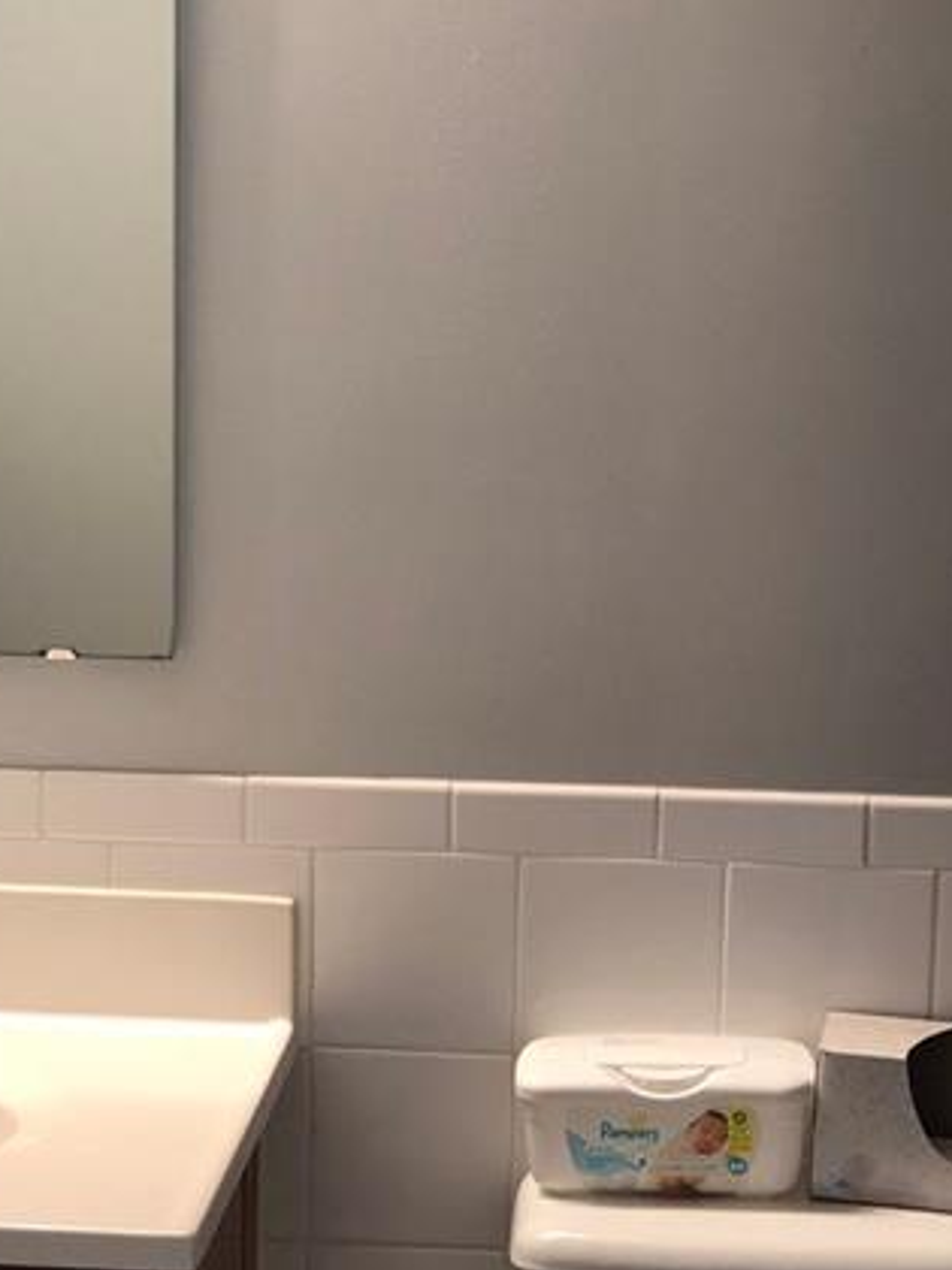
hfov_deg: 15.5
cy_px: 795
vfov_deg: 20.6
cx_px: 293
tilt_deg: -9.6
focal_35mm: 95
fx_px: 3484
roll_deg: -1.0
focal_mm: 6
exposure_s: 1/30
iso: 100
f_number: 2.4
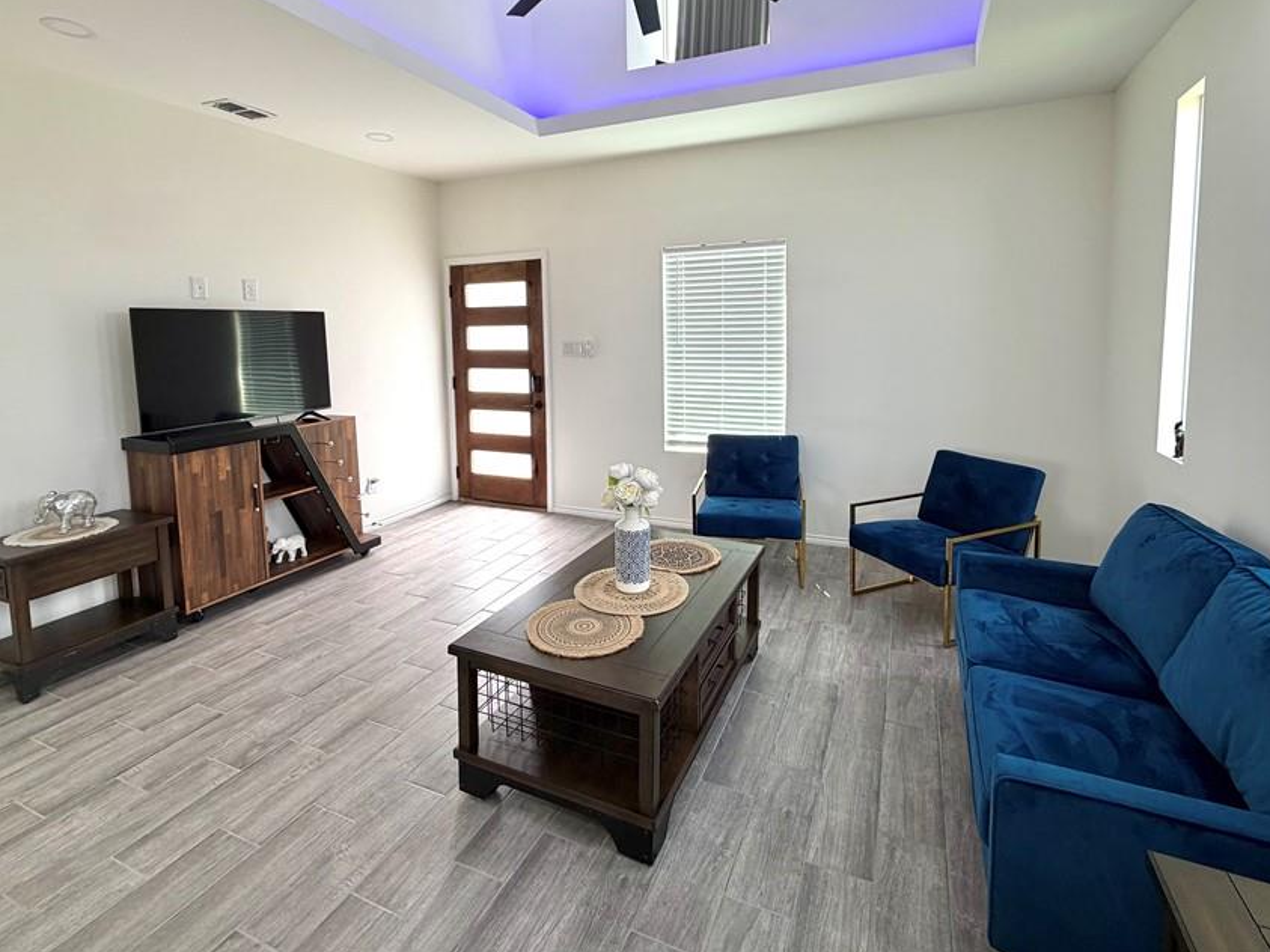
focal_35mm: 17
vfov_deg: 73.9
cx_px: 649
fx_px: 624
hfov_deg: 91.0
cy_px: 380
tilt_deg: -4.9
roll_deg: +1.3
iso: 100
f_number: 2.2
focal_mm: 2.22
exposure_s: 1/120
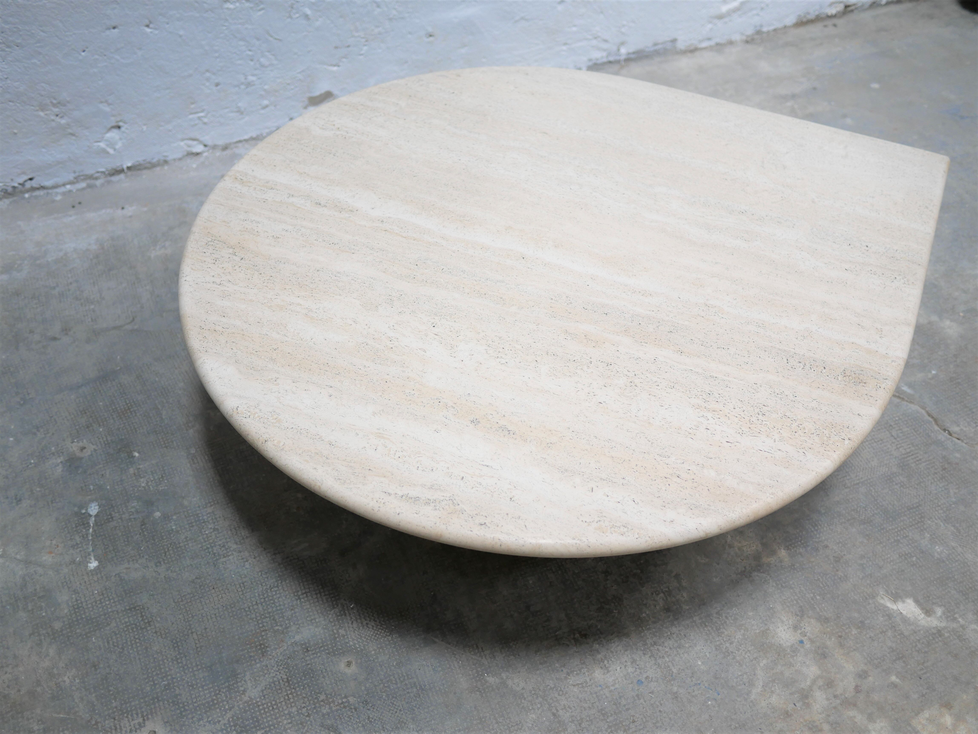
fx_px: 1131
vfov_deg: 36.0
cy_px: 367
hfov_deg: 46.8
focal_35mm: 40
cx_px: 489
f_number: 1.7
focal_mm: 20
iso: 250
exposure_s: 1/60
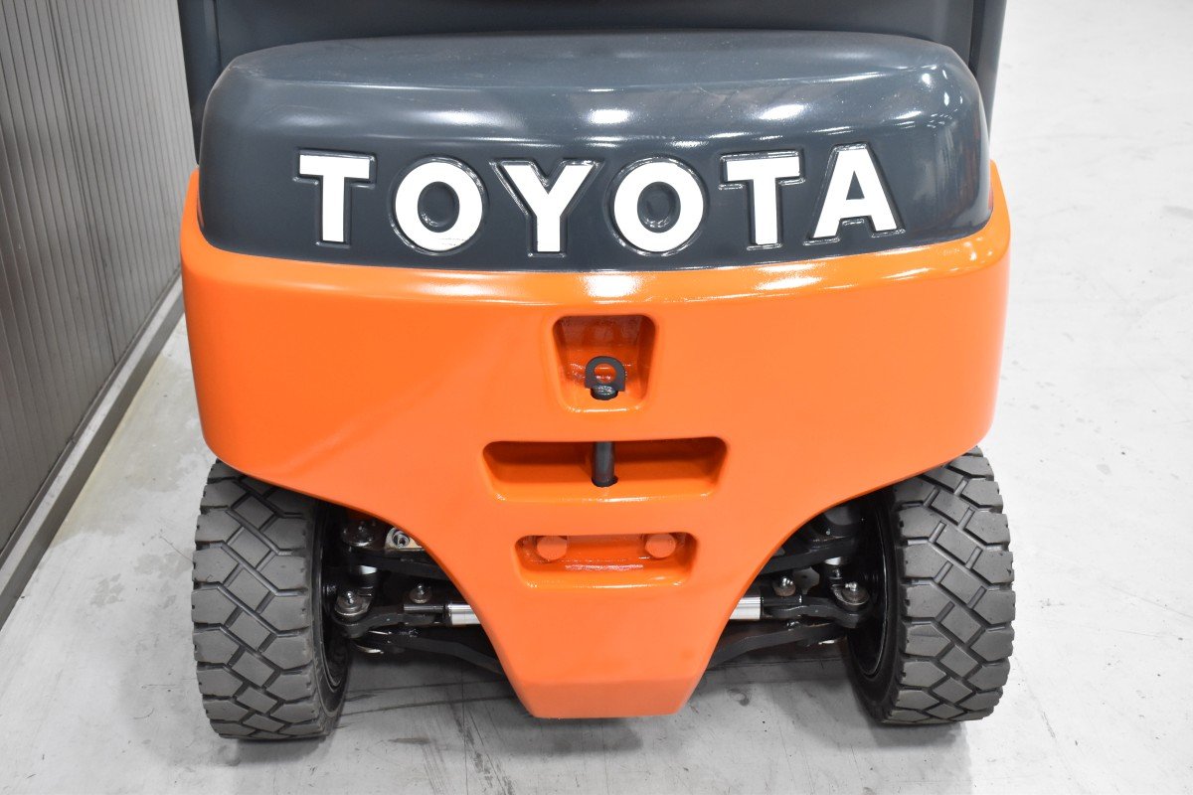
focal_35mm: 39
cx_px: 596
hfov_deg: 49.6
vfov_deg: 34.2
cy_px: 398
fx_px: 1292
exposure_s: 1/25
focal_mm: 26
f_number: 5
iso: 1600
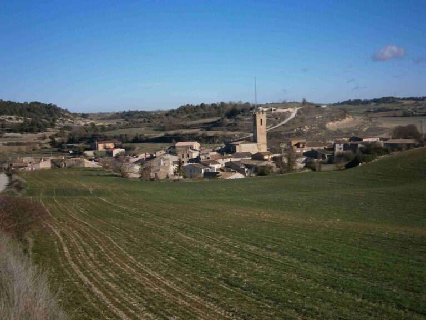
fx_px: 578
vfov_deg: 30.9
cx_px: 213
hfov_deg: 40.4
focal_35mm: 47
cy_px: 160
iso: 80
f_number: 3.4
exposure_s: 1/1250
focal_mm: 8.3
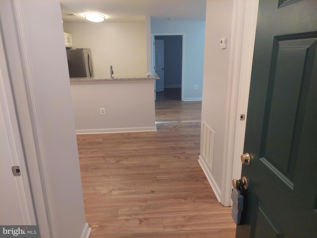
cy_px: 119
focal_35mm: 24
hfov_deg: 71.6
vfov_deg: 56.8
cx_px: 158
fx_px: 220
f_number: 1.8
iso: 250
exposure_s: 1/60
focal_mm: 5.23
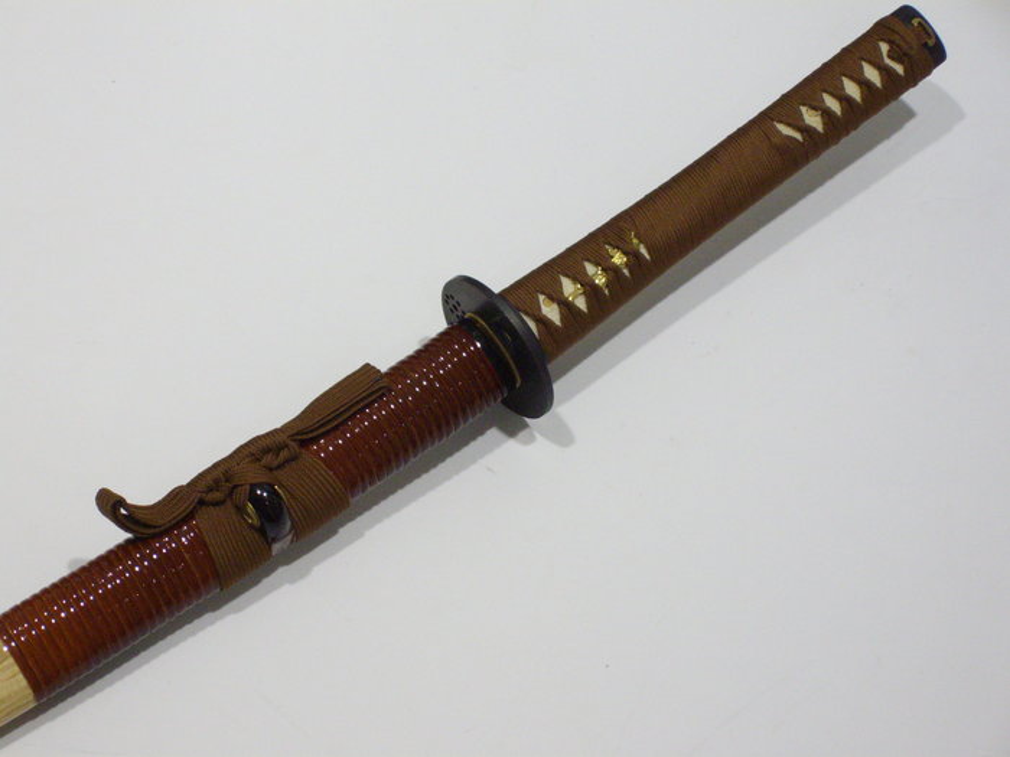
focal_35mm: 108
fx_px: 3151
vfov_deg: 13.7
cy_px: 378
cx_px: 505
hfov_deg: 18.2
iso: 320
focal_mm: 18
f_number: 4.8
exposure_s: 1/40
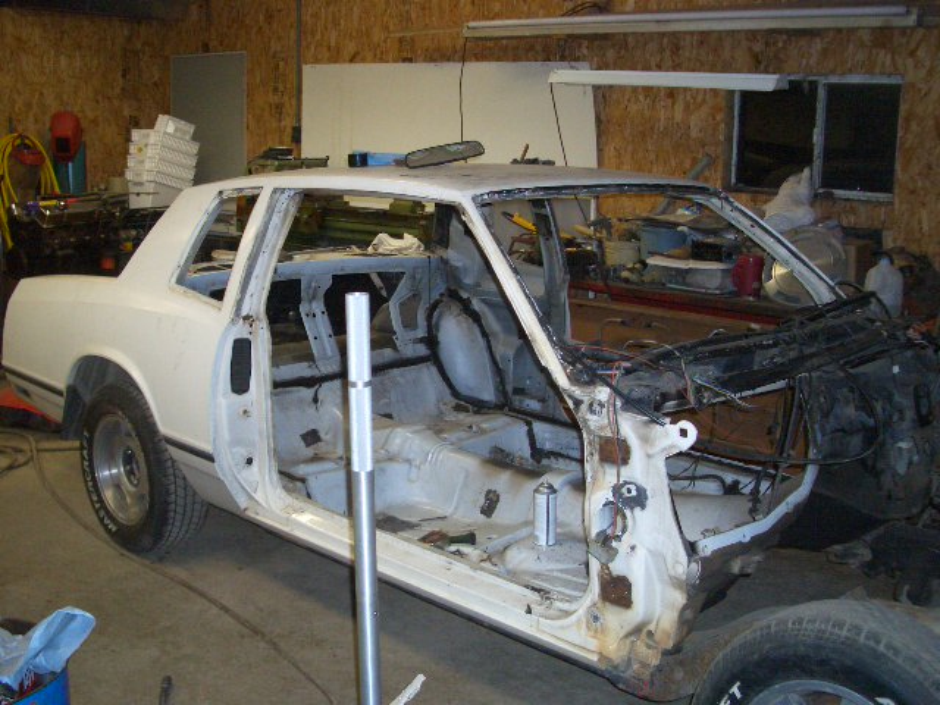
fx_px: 1113
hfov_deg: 45.8
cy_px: 352
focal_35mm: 41
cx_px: 470
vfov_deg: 35.1
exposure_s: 1/60
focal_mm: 6.8
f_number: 2.8
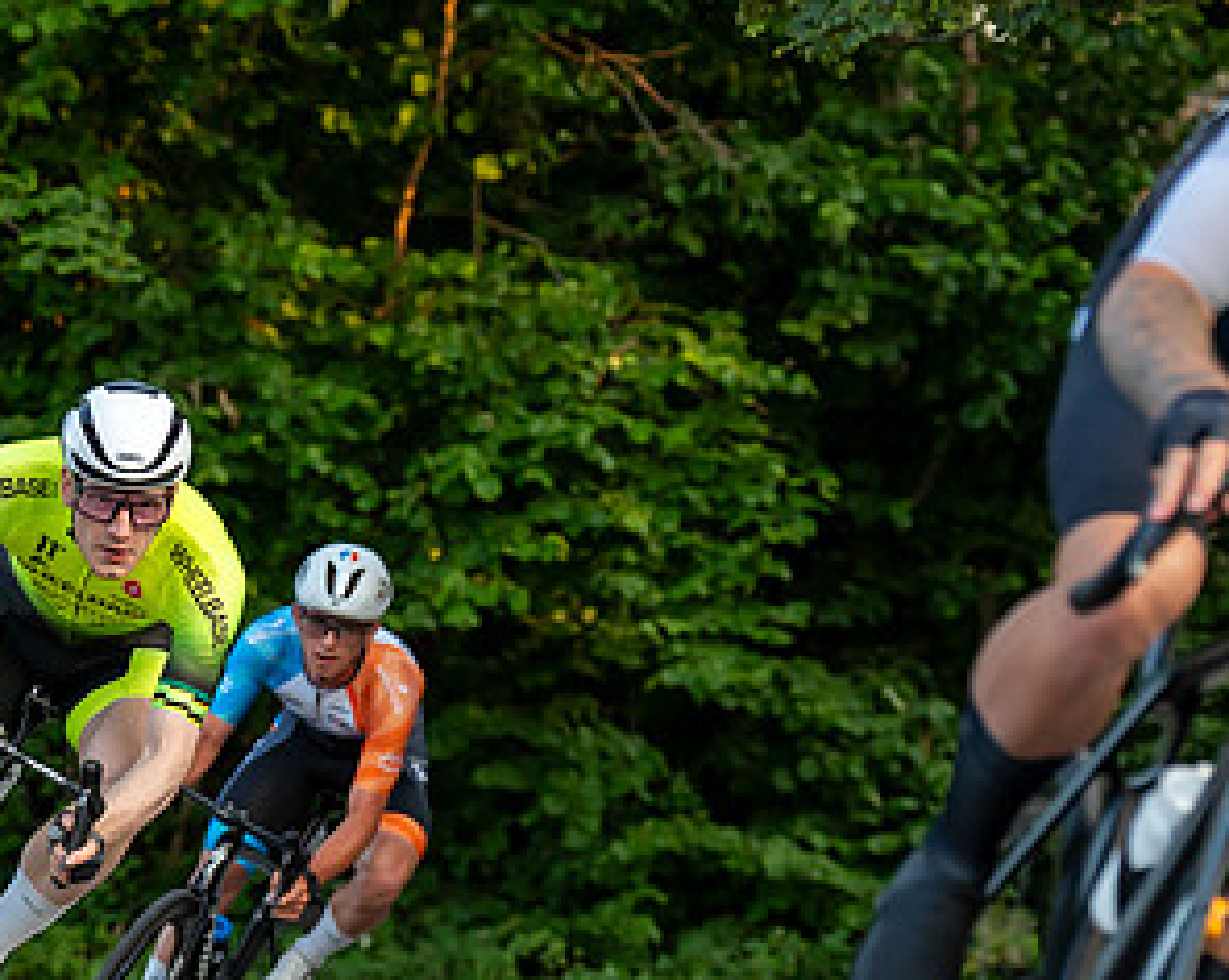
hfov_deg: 7.8
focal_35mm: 247
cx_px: 95
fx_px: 8972
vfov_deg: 6.3
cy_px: 566
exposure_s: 1/800
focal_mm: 96
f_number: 3.5
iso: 1000
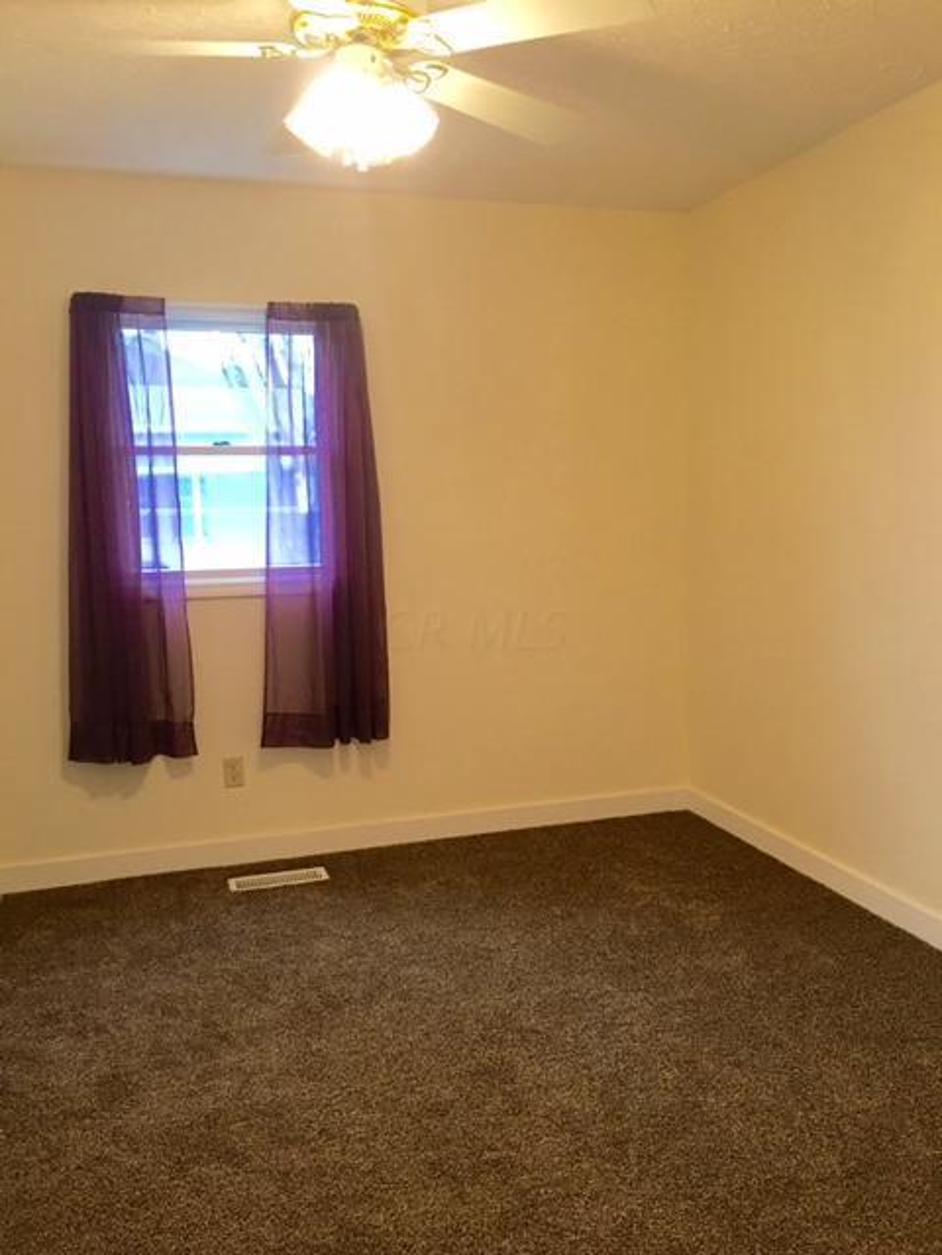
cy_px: 628
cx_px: 471
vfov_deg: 61.7
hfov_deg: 48.2
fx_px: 1052
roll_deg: +2.4
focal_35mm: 29
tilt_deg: -5.4
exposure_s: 1/15
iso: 64
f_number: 2.2
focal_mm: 4.15
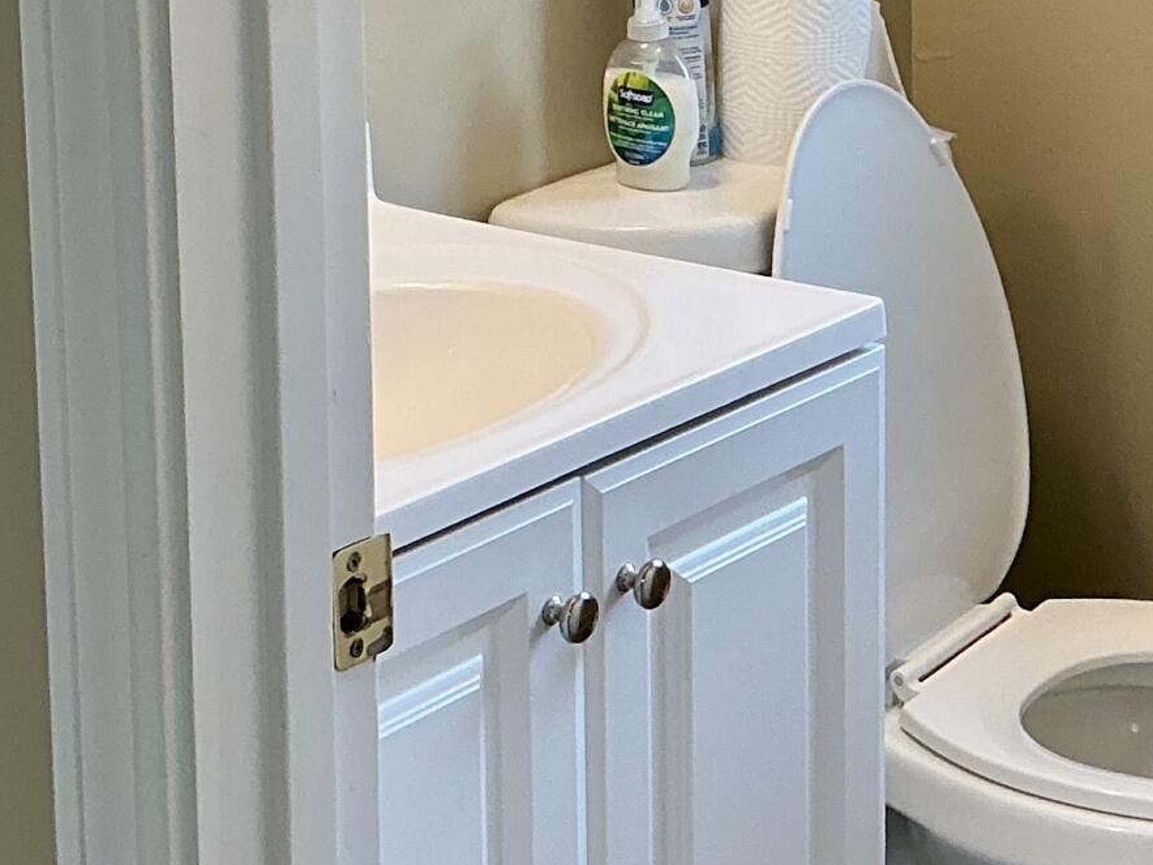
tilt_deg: -10.3
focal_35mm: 95
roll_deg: -0.3
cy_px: -12
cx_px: 1068
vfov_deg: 15.3
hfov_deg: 20.2
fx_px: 3164
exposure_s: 1/120
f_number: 1.8
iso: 64
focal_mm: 3
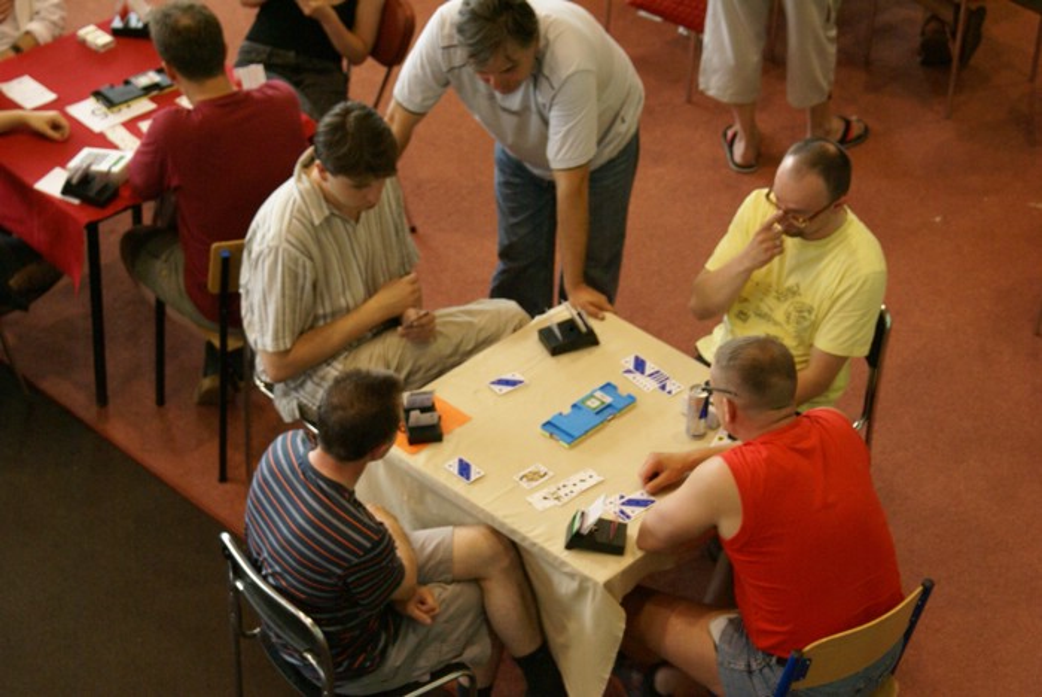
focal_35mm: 90
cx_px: 521
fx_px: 2607
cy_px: 348
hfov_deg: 22.6
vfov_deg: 15.2
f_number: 5.6
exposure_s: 1/50
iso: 800
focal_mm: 60
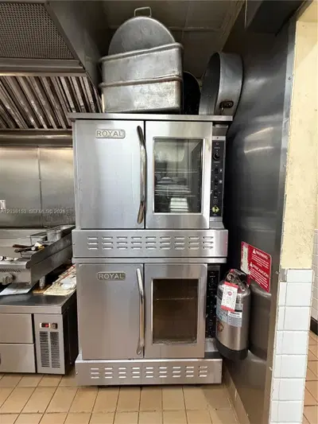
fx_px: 171
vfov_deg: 102.1
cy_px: 212
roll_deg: +0.1
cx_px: 159
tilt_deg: -4.4
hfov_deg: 85.7
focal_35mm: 14
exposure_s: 1/60
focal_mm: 2.22
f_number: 2.2
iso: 640
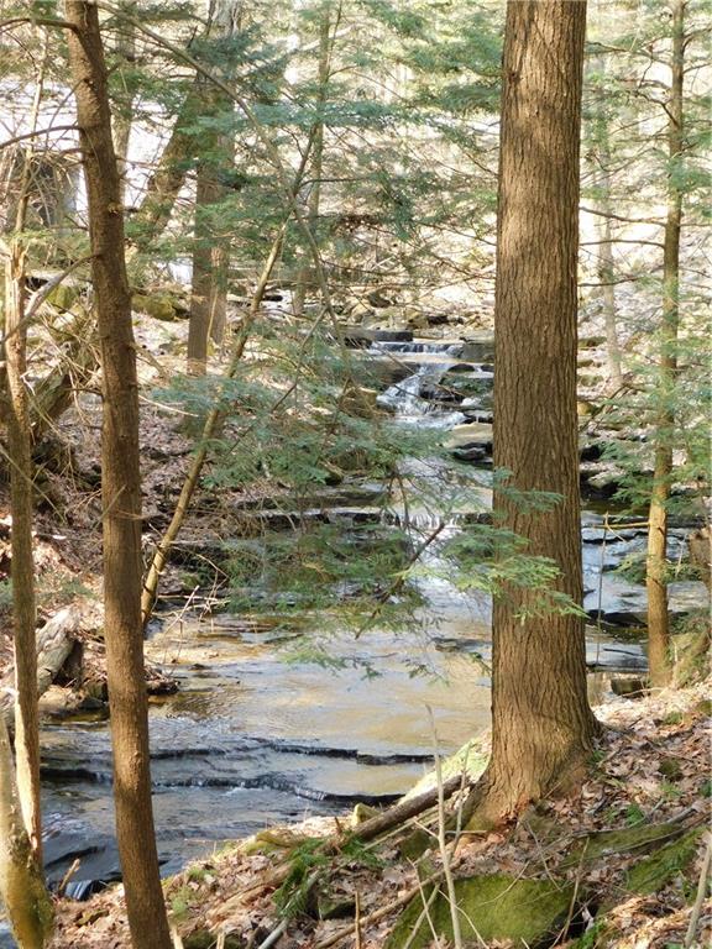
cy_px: 474
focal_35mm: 91
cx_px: 356
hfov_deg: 16.2
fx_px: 2496
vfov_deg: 21.5
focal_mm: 16.1
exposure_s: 1/30
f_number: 4.5
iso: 140
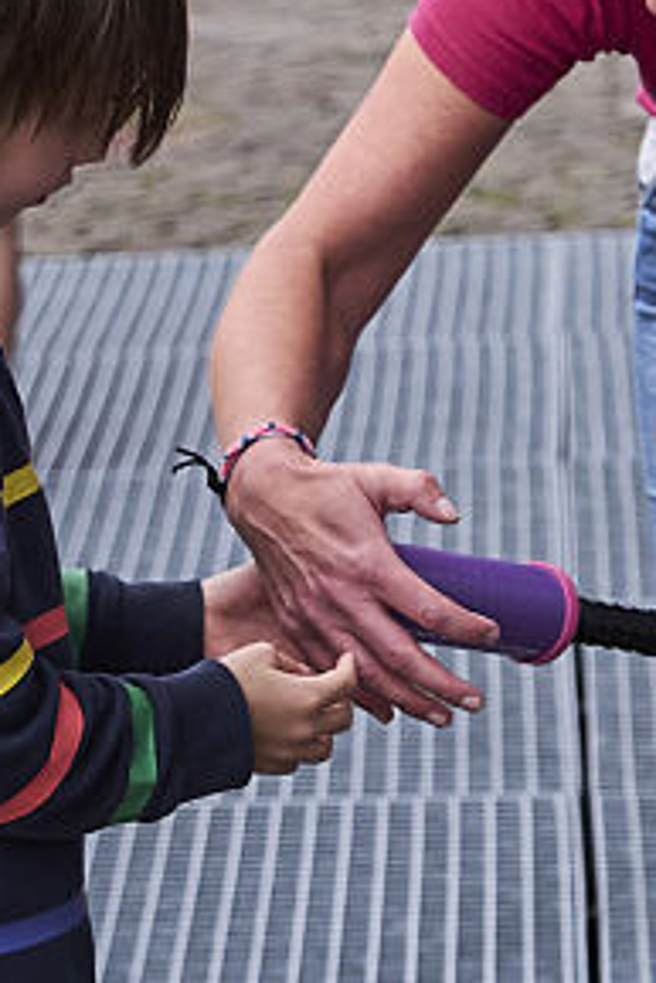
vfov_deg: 7.1
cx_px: 972
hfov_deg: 4.7
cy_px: 117
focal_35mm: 288
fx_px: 7862
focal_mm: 46
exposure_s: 1/1000
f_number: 3.5
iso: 250
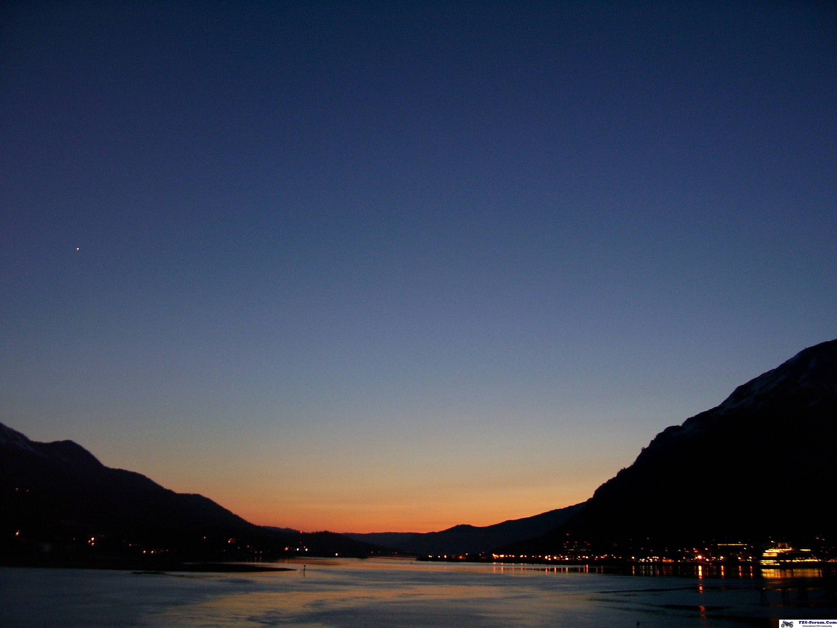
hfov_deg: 54.0
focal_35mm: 34
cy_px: 314
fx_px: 822
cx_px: 418
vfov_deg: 41.8
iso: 160
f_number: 2.7
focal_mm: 5.6
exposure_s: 1/8
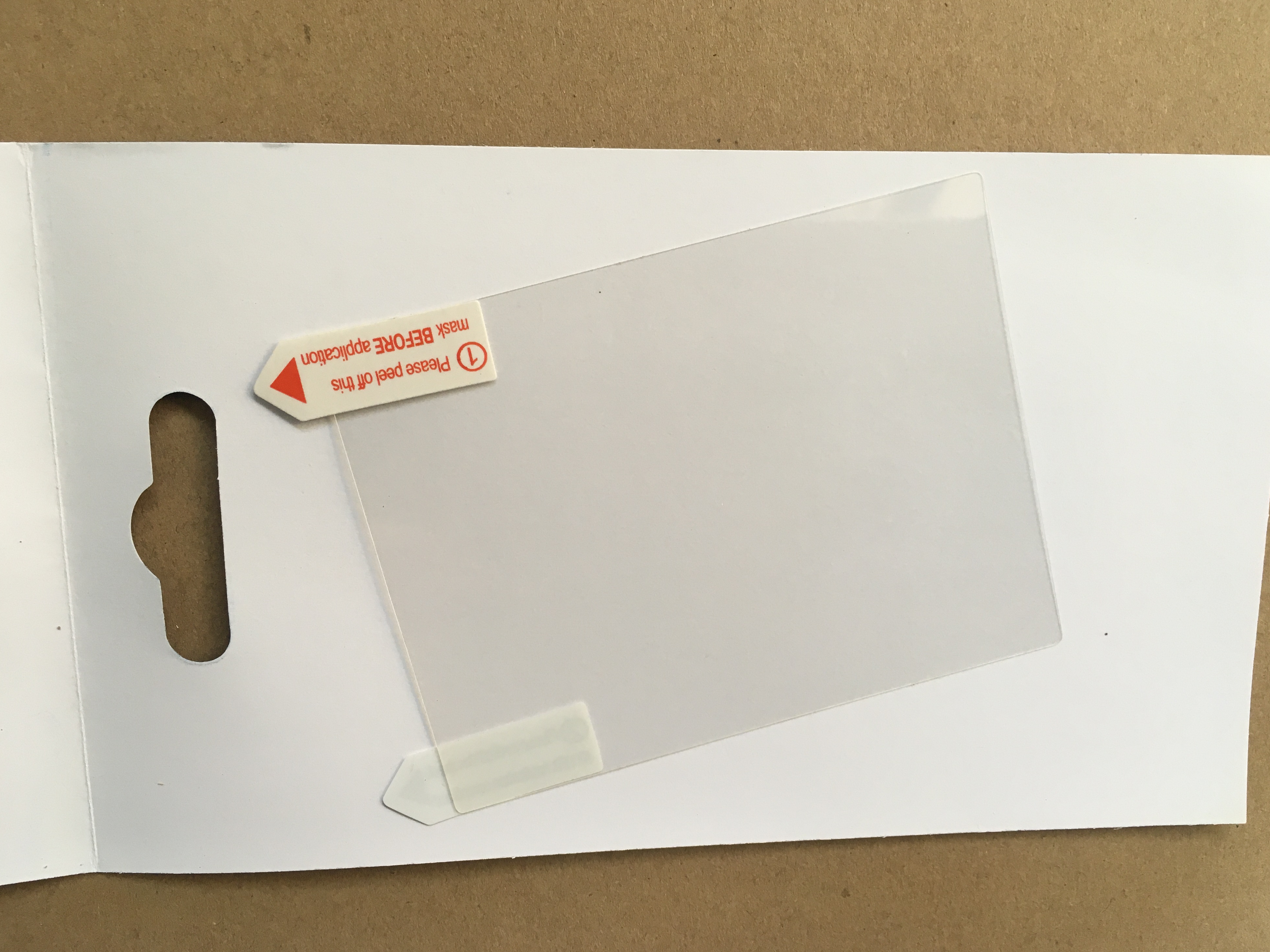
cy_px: 482
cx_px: 645
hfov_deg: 60.0
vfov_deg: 46.8
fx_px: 1101
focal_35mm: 30
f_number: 2.2
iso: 32
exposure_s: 1/33
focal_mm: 4.15
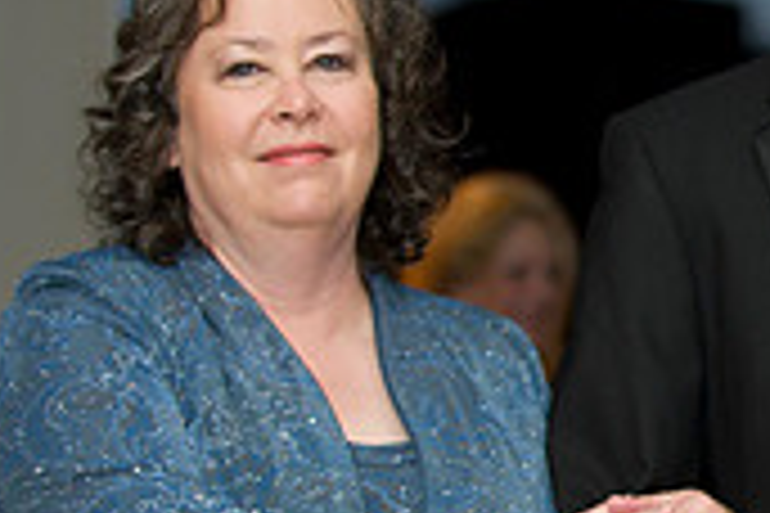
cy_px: 315
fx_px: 5454
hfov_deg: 7.9
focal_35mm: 255
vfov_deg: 5.4
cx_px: 1094
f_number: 2.8
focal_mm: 75
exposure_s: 1/60
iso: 640
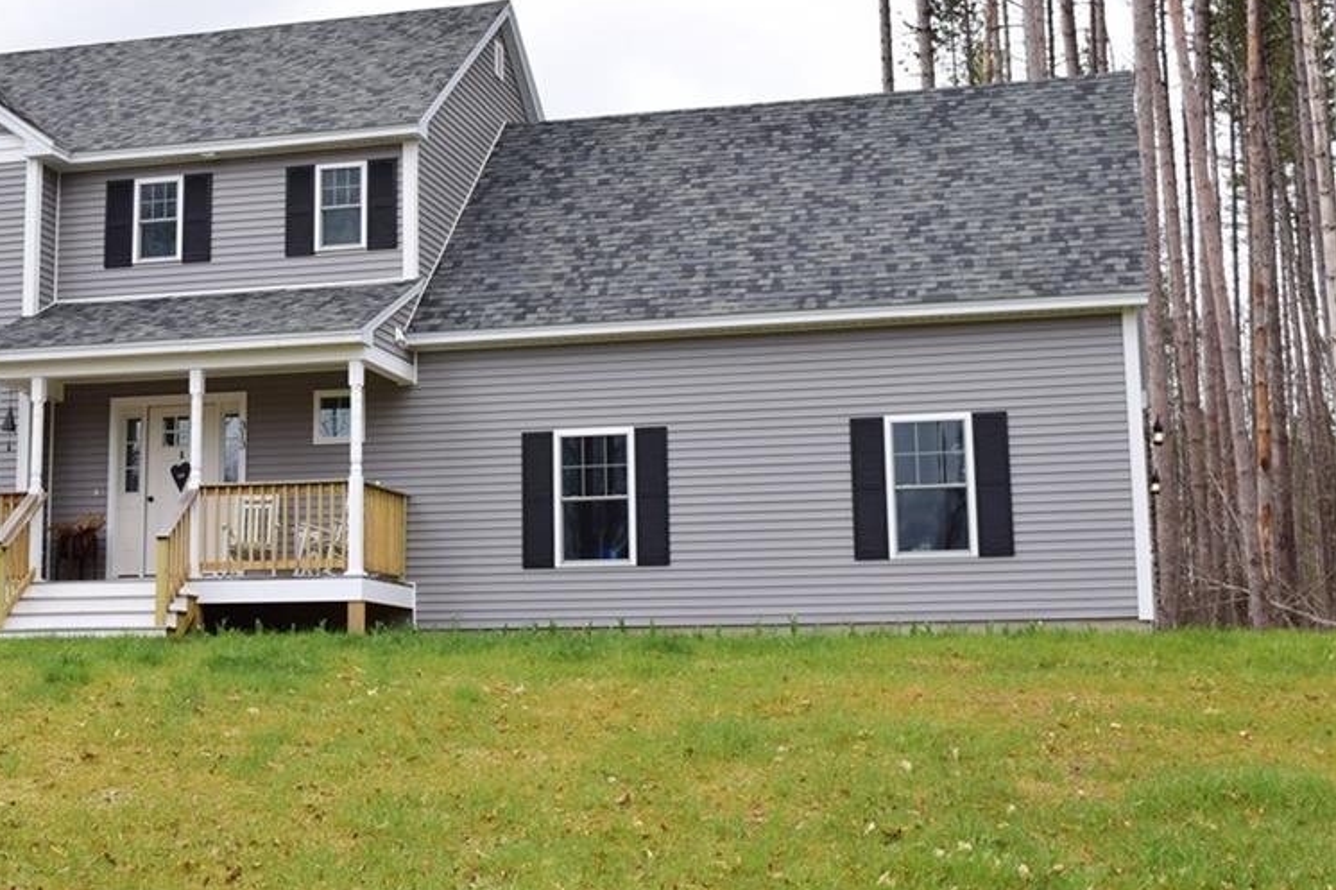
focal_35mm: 60
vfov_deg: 22.6
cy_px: 303
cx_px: 421
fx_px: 2214
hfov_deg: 33.2
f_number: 6.3
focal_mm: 29
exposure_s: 1/160
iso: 100
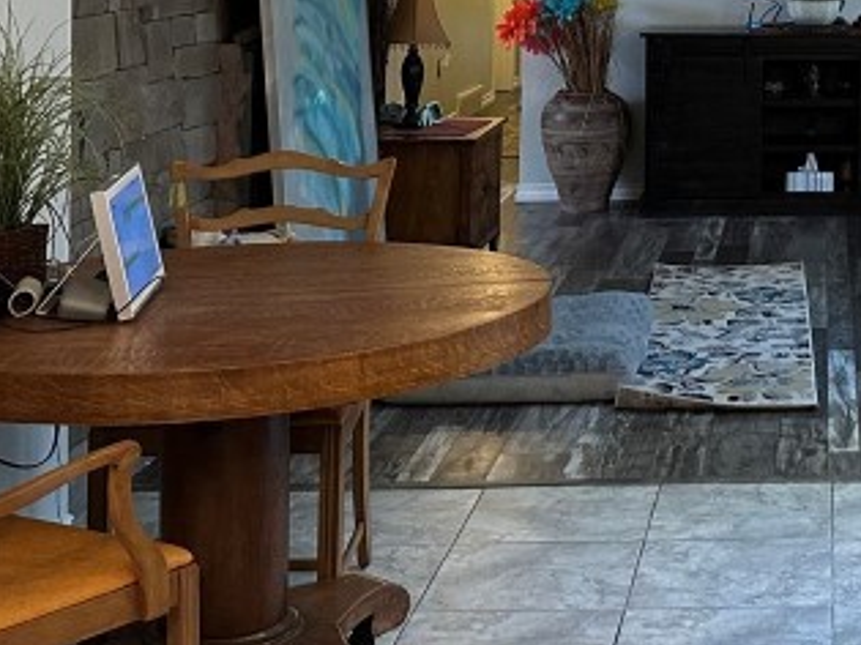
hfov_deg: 23.2
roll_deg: -0.9
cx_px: 995
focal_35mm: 78
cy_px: -93
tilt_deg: -0.5
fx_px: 1939
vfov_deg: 18.1
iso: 200
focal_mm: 6.86
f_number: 1.78
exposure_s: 1/60
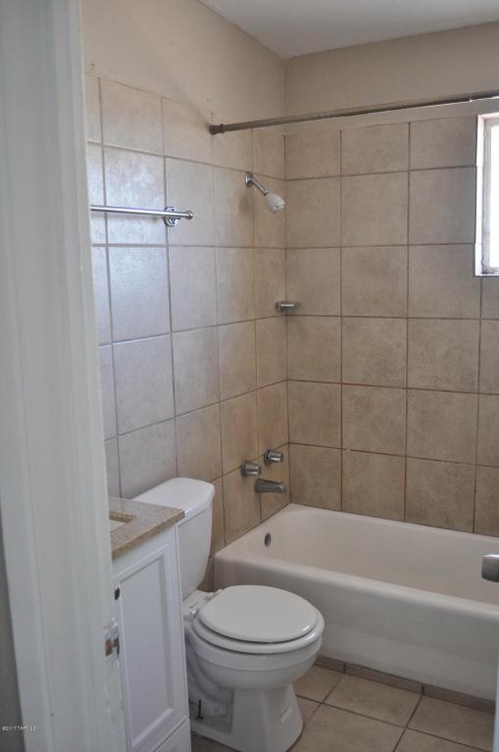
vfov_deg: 57.3
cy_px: 376
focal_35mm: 33
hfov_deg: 39.9
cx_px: 250
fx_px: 688
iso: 640
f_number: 4
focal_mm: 22
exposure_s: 1/60
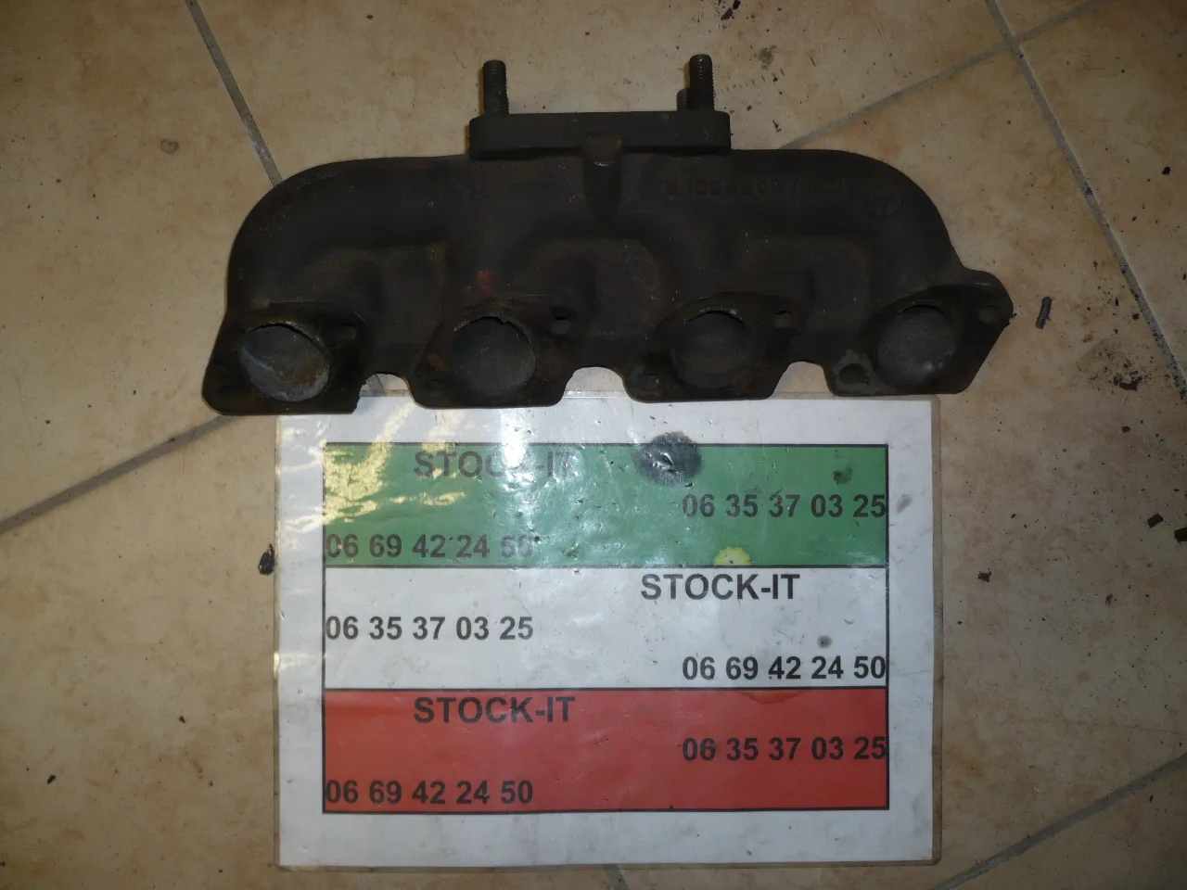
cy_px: 445
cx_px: 594
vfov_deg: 40.7
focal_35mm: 35
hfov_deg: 52.6
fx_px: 1200
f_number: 2.8
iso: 100
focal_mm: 5.8
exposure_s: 1/30
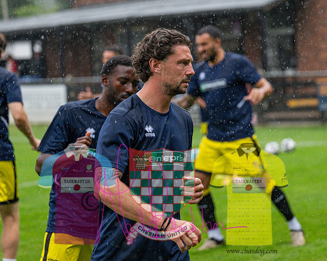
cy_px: 104
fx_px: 1322
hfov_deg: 14.1
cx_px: 178
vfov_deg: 11.3
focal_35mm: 137
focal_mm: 92
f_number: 2.8
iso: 1600
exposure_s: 1/1250
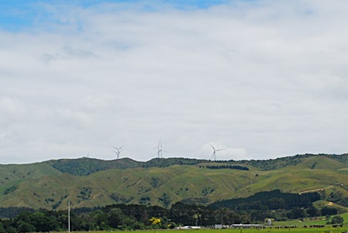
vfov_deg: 14.8
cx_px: 189
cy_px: 189
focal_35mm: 92
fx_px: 891
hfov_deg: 22.1
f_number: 5.6
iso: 400
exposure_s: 1/3200
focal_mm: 31
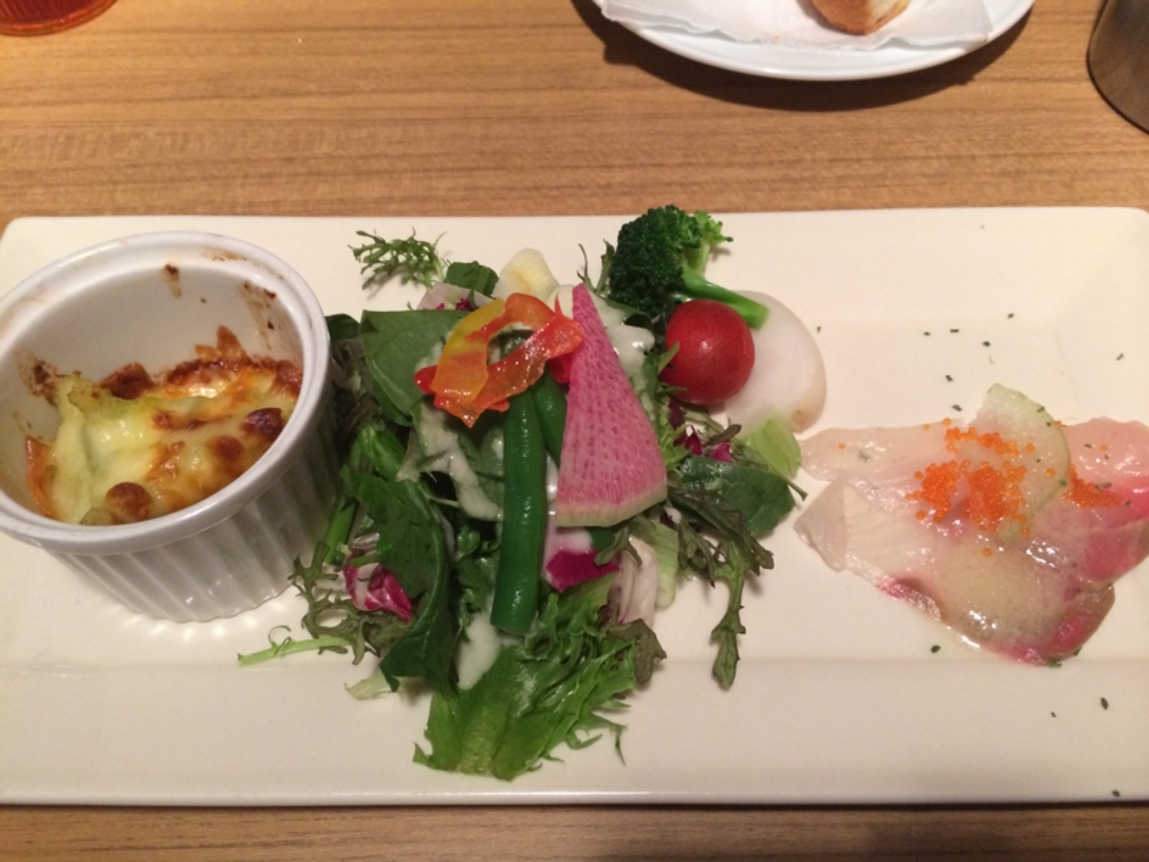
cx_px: 574
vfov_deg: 46.8
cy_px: 431
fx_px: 996
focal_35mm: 30
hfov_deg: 60.0
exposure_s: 1/33
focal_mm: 4.12
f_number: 2.2
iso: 320
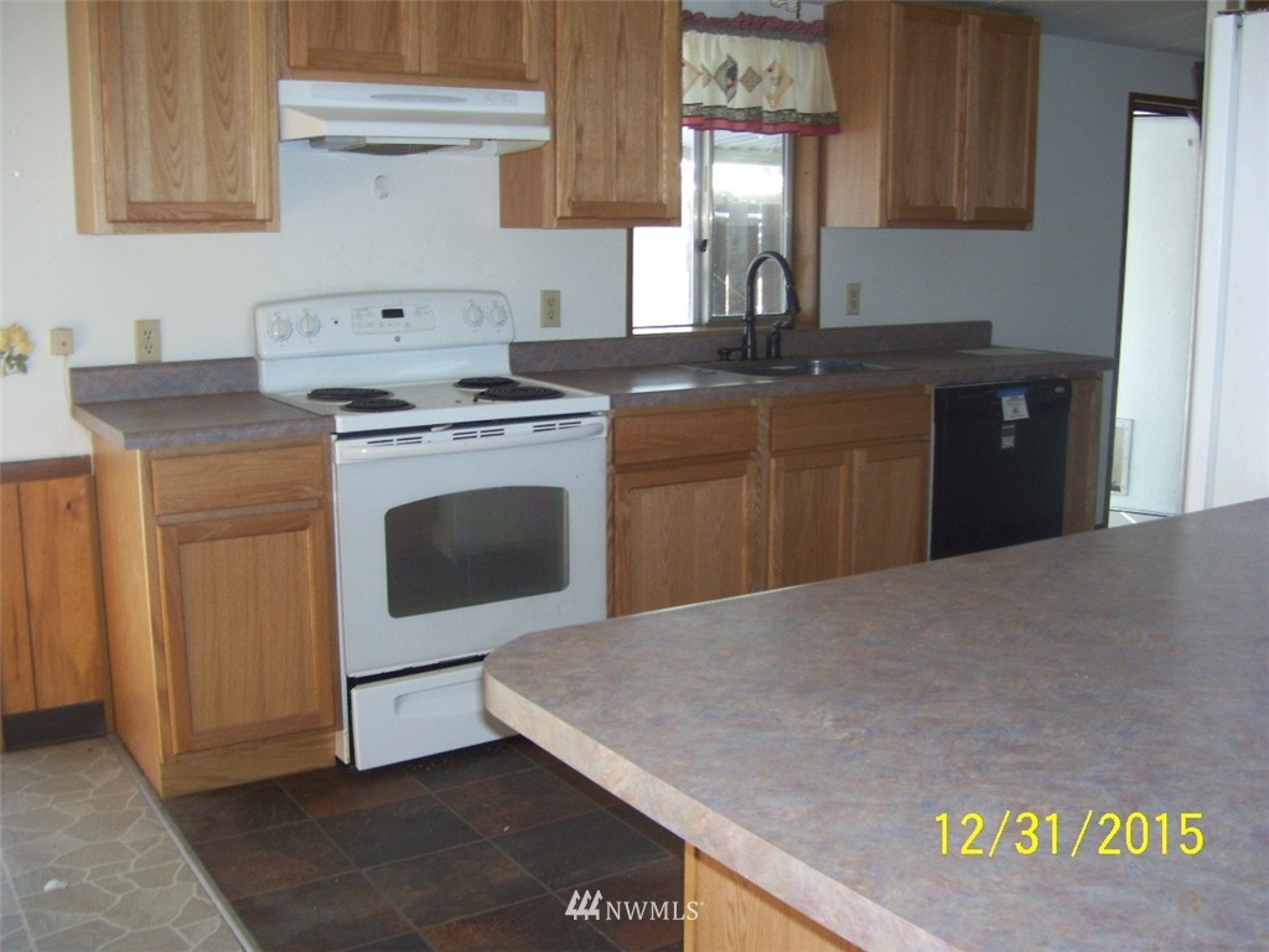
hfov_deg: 51.4
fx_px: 1320
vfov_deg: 39.7
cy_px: 476
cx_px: 634
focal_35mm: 36
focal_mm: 6
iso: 100
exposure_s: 1/60
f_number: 2.7
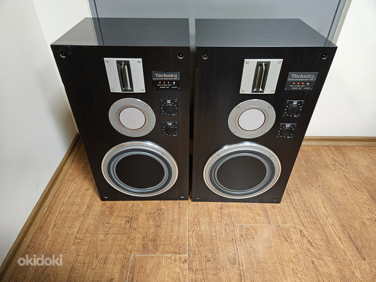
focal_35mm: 23
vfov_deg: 58.9
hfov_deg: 73.9
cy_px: 141
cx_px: 188
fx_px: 250
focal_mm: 5.4
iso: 640
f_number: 1.8
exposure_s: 1/50
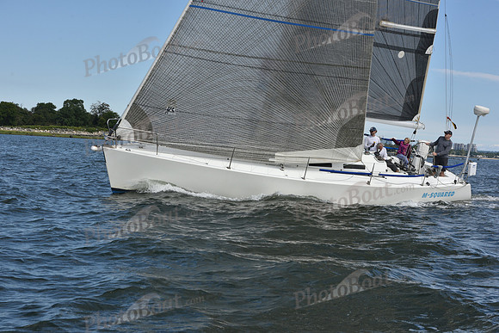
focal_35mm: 70
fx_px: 970
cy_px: 166
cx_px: 250
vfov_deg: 19.5
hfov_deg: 28.8
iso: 320
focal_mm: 70
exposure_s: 1/1000
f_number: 10
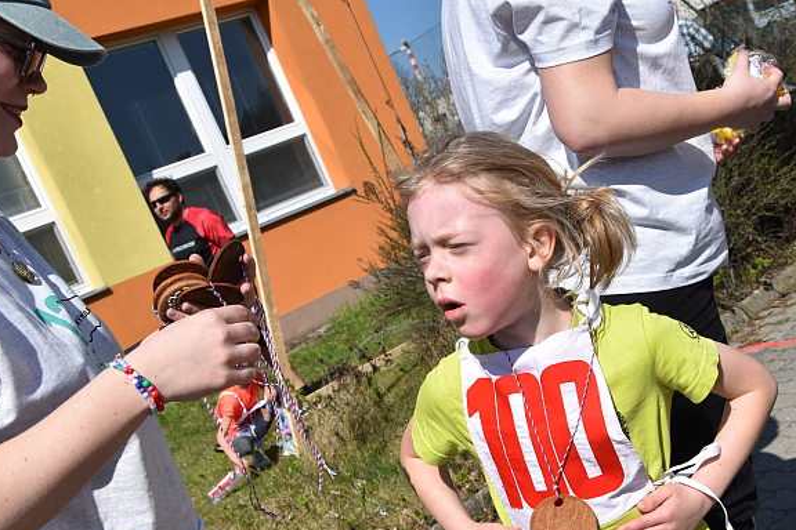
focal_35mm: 50
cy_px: 335
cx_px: 511
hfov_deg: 39.3
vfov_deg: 26.9
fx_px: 1105
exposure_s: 1/2000
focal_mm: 24
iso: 400
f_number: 7.1
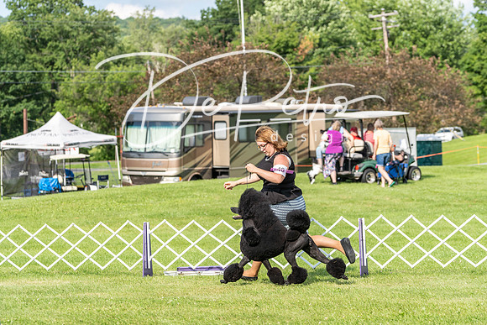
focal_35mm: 129
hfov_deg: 15.9
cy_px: 162
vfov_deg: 10.6
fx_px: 1745
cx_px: 244
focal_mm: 129
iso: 320
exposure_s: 1/1000
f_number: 5.6
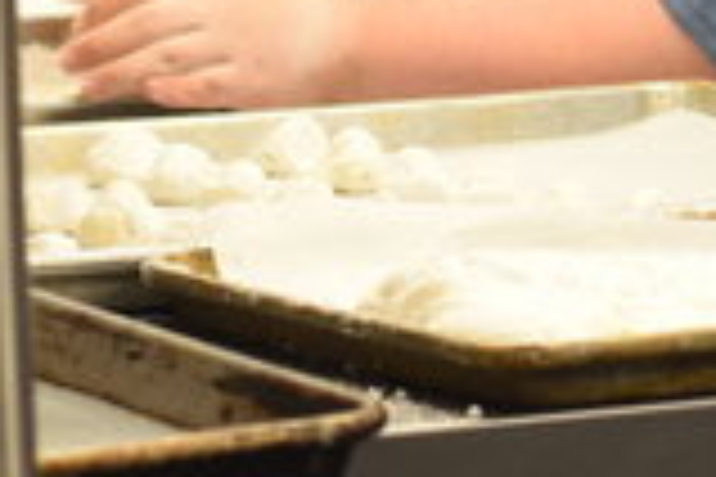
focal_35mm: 328
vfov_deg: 4.2
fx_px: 6523
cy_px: -389
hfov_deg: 6.2
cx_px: 1178
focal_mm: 50
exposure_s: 1/60
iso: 640
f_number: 4
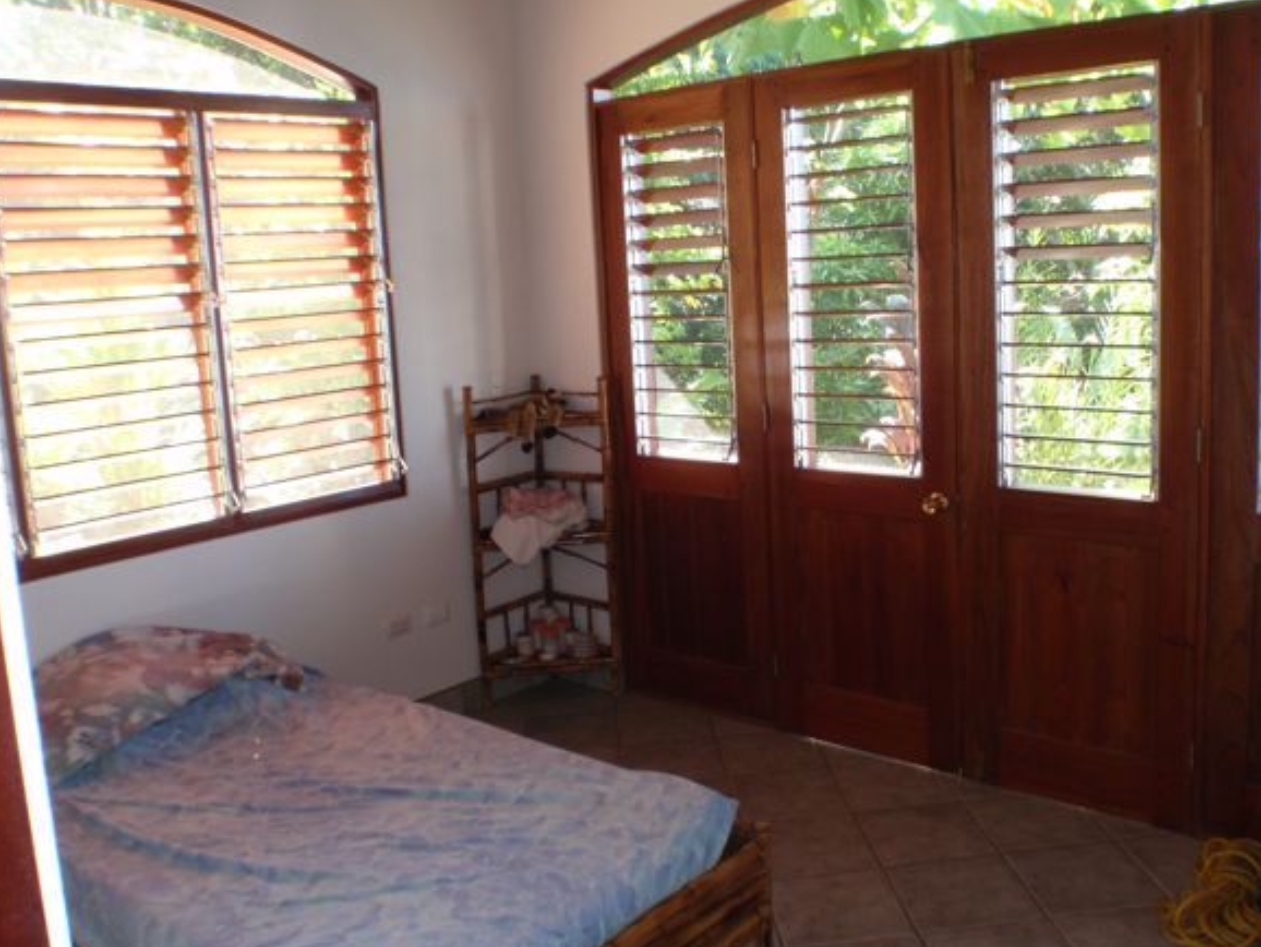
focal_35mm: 31
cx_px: 687
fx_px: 1130
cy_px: 436
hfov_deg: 58.2
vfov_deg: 45.4
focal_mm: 5
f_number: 3.5
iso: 125
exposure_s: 1/30
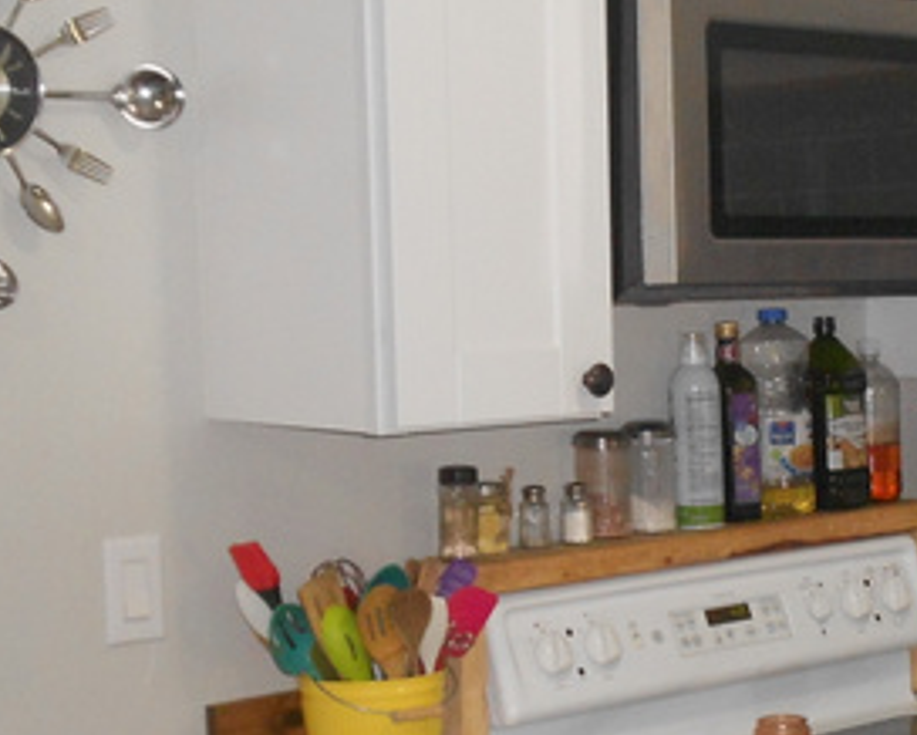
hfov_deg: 21.8
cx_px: 883
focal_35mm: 85
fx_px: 2309
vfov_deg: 17.9
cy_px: 610
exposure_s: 1/30
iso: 320
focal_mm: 6.7
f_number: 3.9
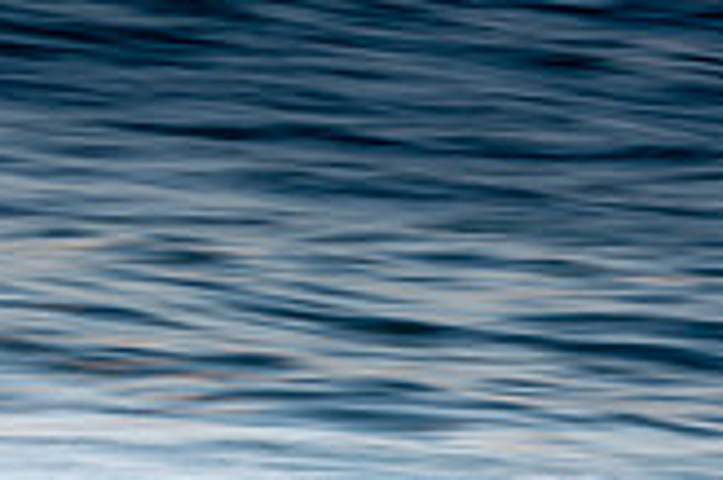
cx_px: 234
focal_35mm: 2661
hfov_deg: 0.8
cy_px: 724
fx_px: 53387
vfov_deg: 0.5
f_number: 16
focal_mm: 500
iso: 100
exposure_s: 1/20
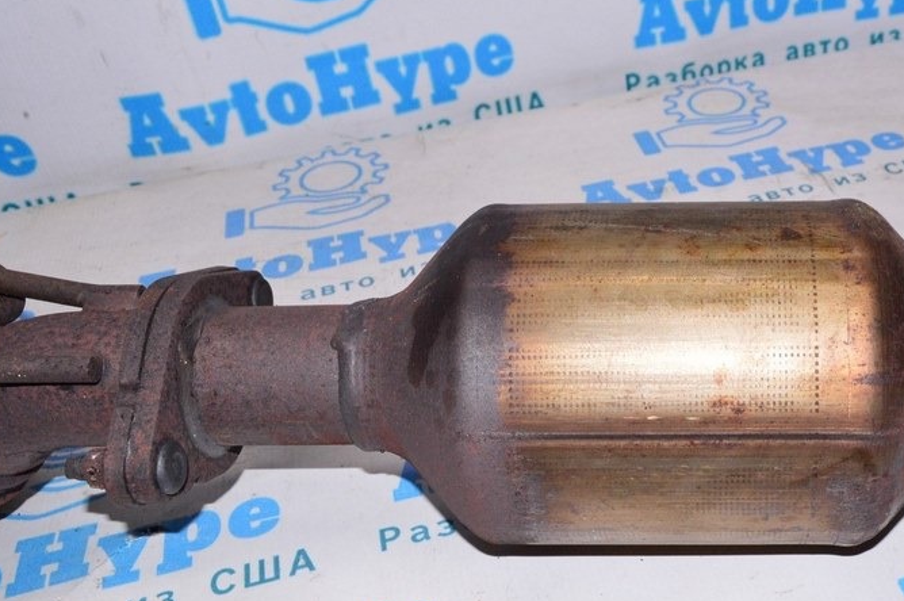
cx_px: 678
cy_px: 365
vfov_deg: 29.1
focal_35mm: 46
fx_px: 1154
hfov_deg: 41.5
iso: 1600
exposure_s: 1/200
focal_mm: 20
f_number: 8
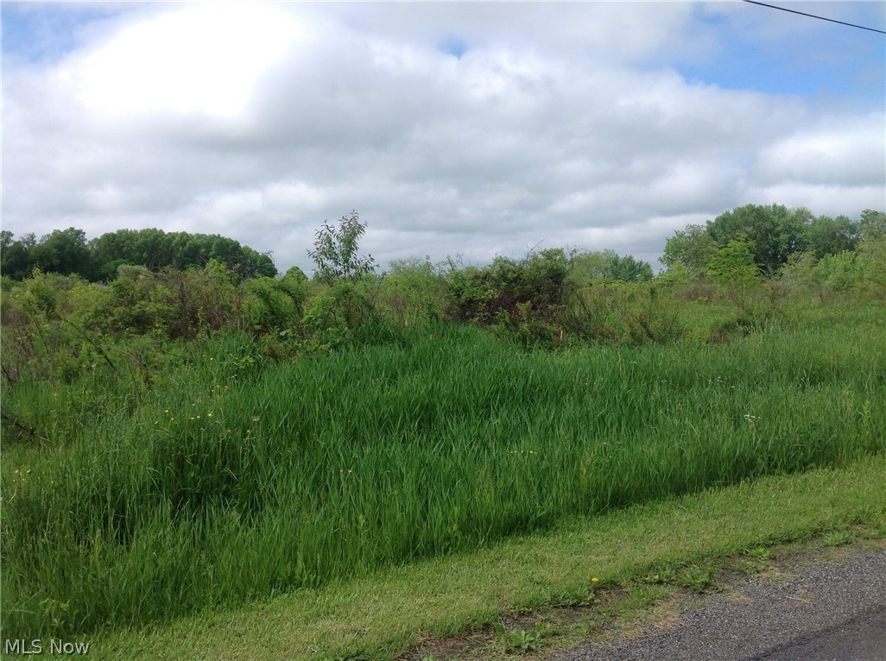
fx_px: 894
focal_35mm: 35
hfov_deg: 52.7
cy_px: 330
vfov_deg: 40.6
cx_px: 443
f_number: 2.4
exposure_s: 1/1681
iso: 50
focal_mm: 4.28
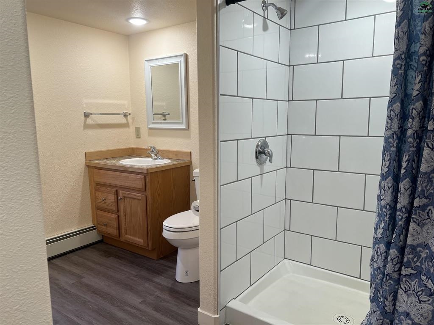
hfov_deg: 67.3
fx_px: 326
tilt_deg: -7.6
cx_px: 217
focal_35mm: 26
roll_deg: +0.7
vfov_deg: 53.1
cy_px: 162
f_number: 1.5
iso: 64
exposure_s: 1/120
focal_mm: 5.7
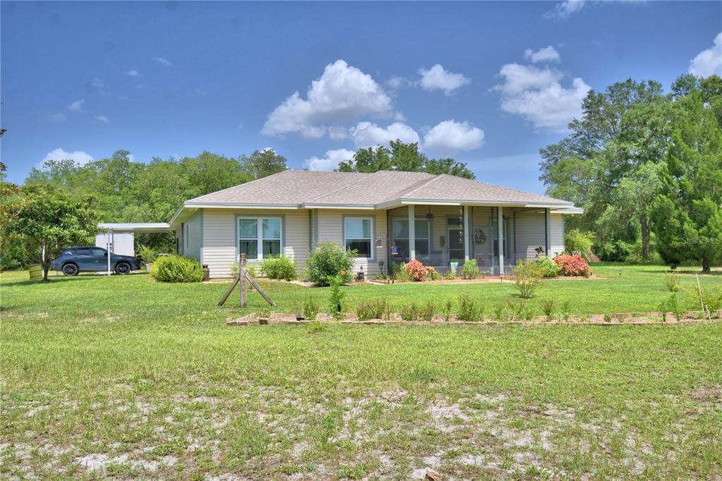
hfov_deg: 61.9
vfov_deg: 43.6
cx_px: 361
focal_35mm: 30
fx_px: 601
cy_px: 240
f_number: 5.6
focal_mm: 20
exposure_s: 1/1000
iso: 100
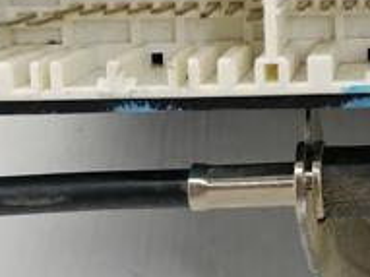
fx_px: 929
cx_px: 416
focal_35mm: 87
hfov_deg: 21.3
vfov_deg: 16.6
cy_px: 2
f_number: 1.8
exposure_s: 1/120
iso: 200
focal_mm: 5.4
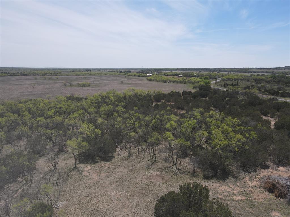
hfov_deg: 71.6
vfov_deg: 56.8
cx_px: 145
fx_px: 201
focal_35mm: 24
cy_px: 108
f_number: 2.8
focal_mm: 4.5
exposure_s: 1/1000
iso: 100
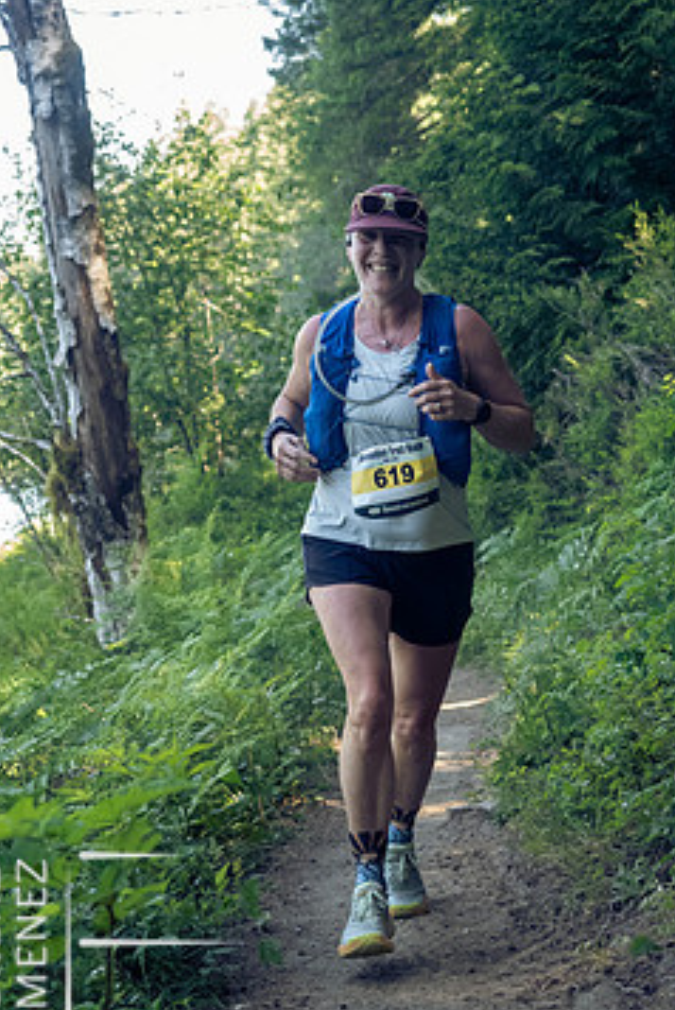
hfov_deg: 16.3
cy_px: 519
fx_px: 2358
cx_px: 401
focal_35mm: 84
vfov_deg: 24.2
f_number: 2.8
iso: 4000
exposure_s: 1/1000
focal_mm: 32
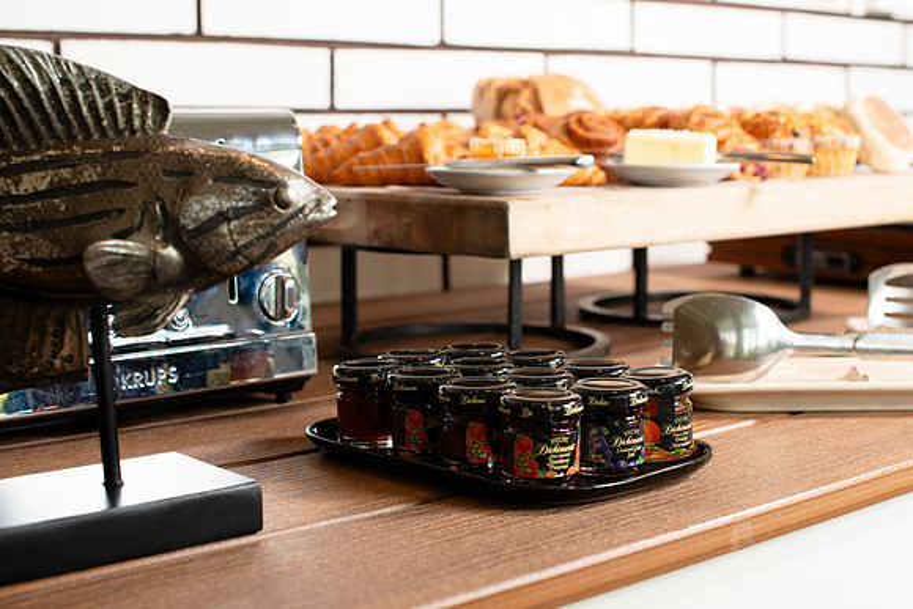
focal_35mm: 55
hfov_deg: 36.3
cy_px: 285
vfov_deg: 24.7
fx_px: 1393
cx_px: 493
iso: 250
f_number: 5.6
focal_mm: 50
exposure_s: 1/100
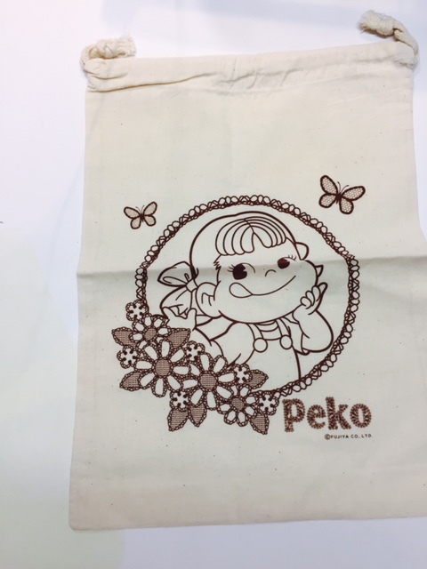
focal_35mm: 29
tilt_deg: -77.3
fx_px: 477
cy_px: 284
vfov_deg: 61.7
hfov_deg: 48.2
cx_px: 214
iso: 32
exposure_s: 1/33
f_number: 2.2
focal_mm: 4.15
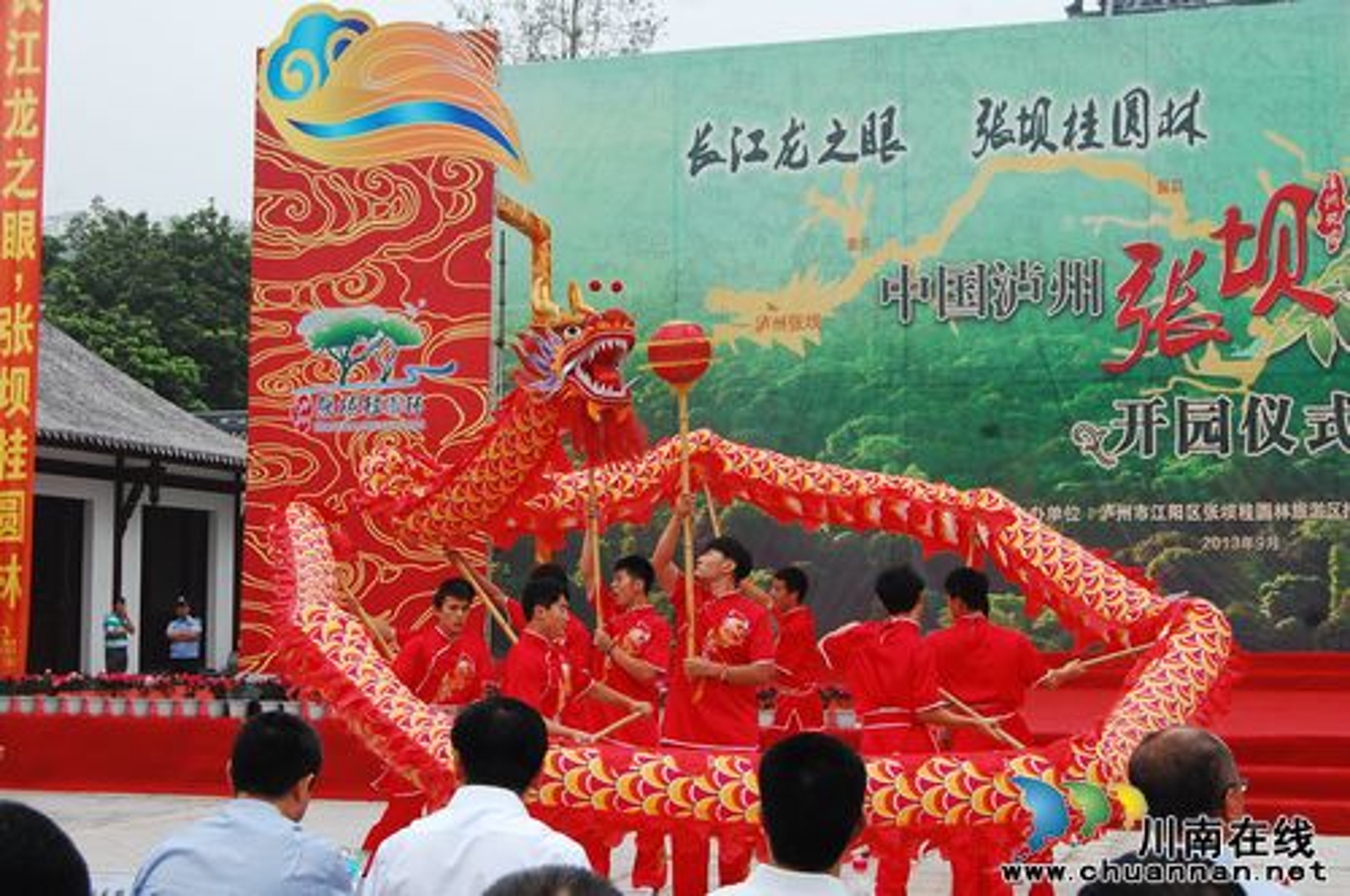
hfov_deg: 35.1
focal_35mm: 57
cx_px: 675
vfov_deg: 23.7
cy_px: 448
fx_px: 2135
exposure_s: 1/250
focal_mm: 38
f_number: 8
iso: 400
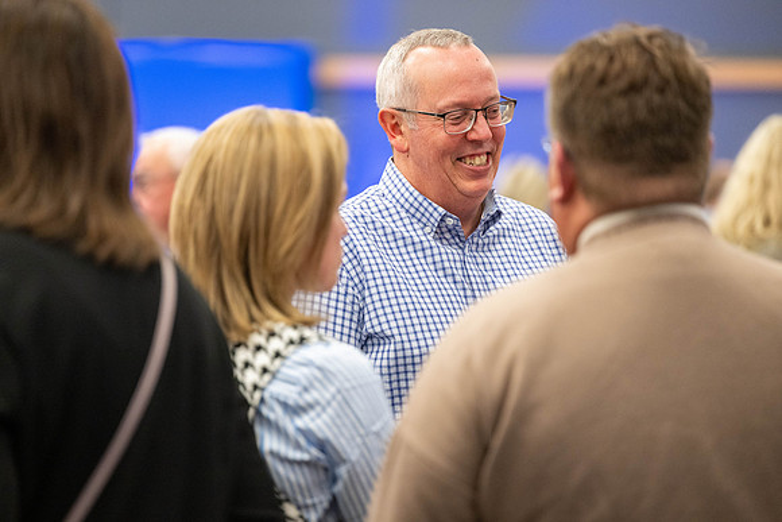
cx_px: 391
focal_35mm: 180
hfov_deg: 11.4
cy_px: 261
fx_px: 3911
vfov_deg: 7.6
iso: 2000
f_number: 2.8
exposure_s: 1/200
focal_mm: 180
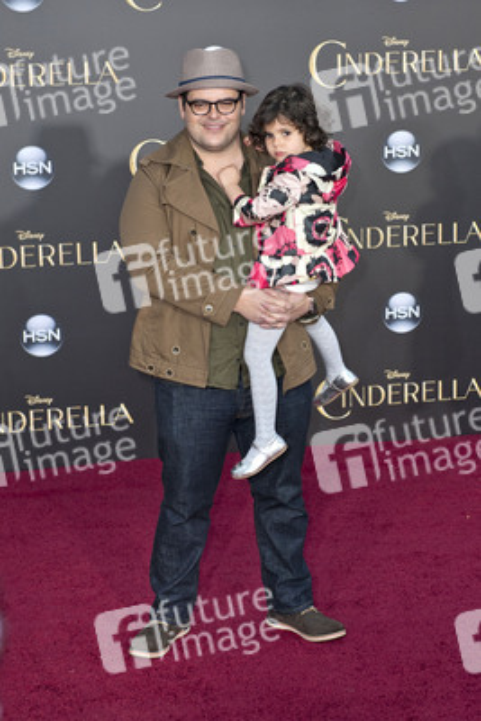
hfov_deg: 19.5
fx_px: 1402
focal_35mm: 70
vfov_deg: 28.8
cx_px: 240
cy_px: 360
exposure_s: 1/400
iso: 400
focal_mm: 70
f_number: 4
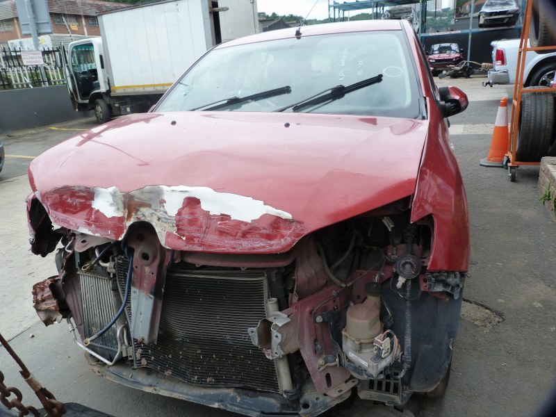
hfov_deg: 69.4
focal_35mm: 25
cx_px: 278
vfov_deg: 54.9
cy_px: 208
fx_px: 402
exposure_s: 1/200
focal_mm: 4.5
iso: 125
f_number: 4
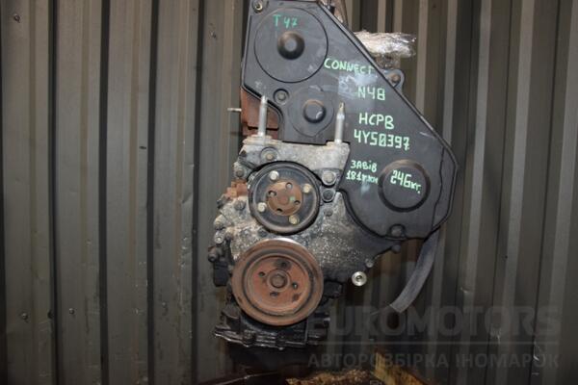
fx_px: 433
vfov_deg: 47.9
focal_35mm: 27
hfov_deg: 67.4
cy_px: 192
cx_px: 289
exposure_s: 1/60
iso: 800
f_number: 5
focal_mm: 18
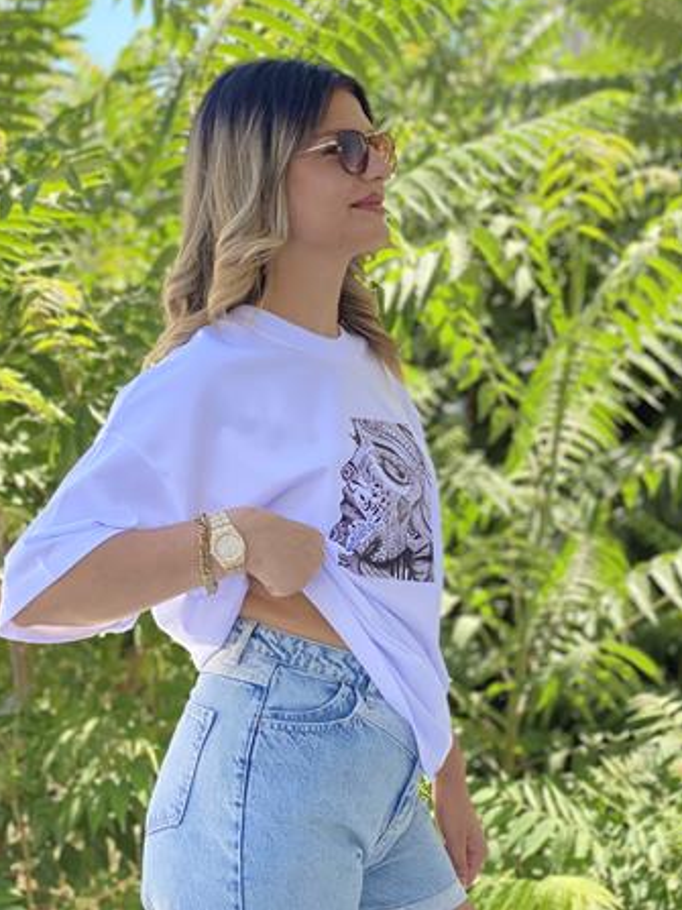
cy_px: 477
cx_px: 303
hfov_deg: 23.6
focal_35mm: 62
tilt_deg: -5.3
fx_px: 1629
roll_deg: -2.1
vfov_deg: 31.2
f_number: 2
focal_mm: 6
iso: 20
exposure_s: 1/279
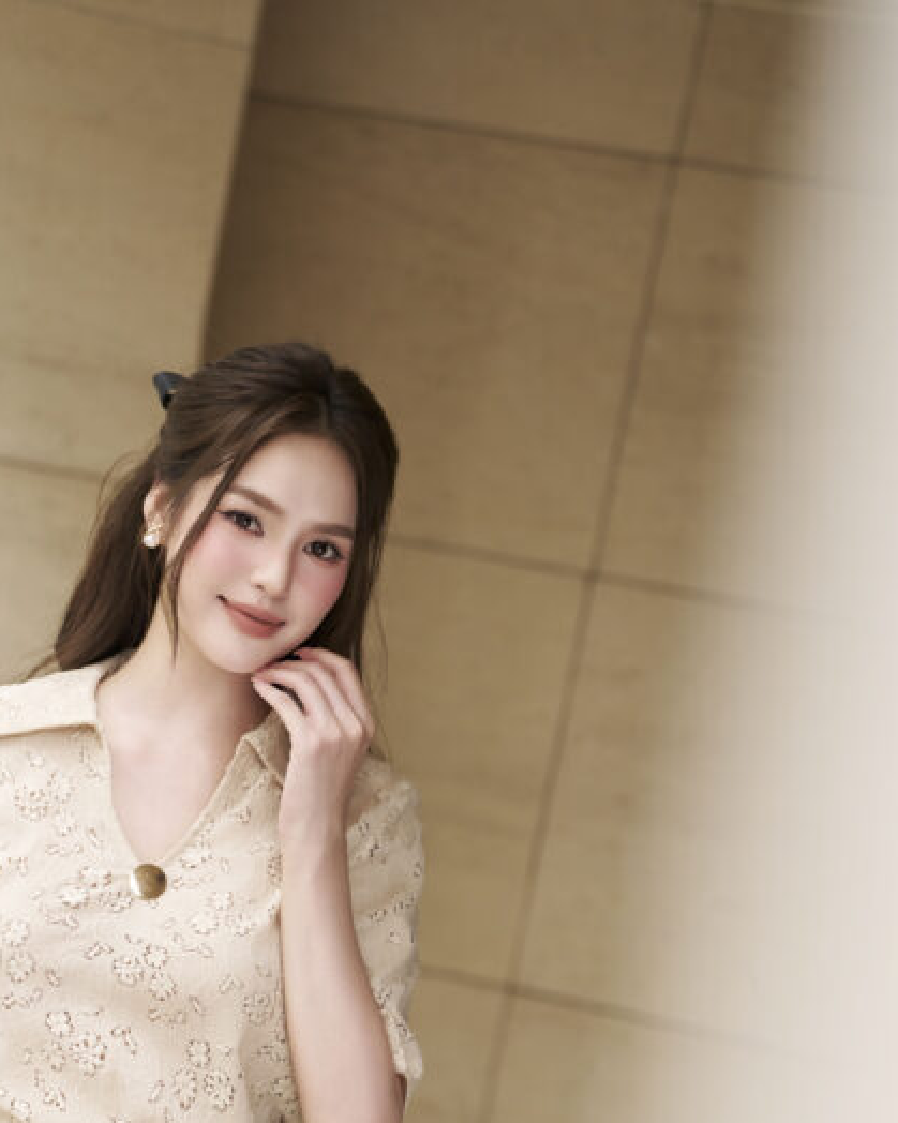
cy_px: 875
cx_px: 257
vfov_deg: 21.3
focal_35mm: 89
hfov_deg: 17.2
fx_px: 2958
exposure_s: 1/250
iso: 320
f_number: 2.2
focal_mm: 50
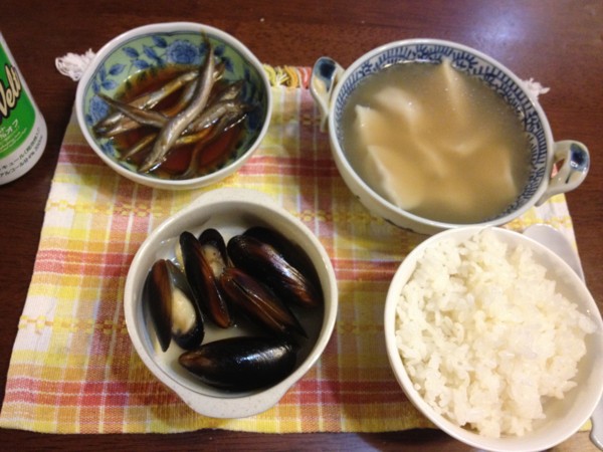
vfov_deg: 40.7
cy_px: 226
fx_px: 610
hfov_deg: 52.6
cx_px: 302
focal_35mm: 35
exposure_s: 1/20
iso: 320
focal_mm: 4.28
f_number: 2.4
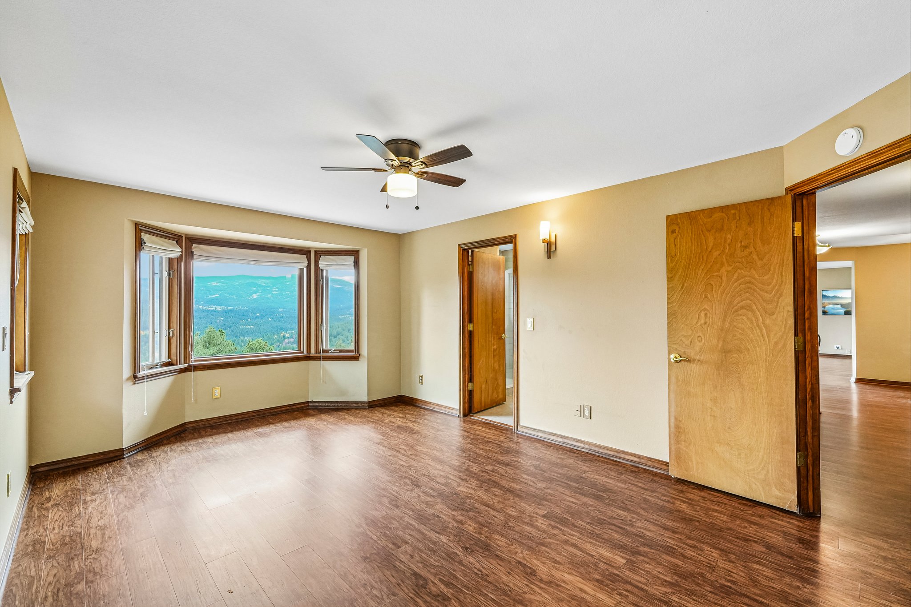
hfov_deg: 100.4
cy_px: 304
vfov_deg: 77.3
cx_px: 456
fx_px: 380
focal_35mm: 15
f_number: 8
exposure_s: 1/5
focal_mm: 10
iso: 800
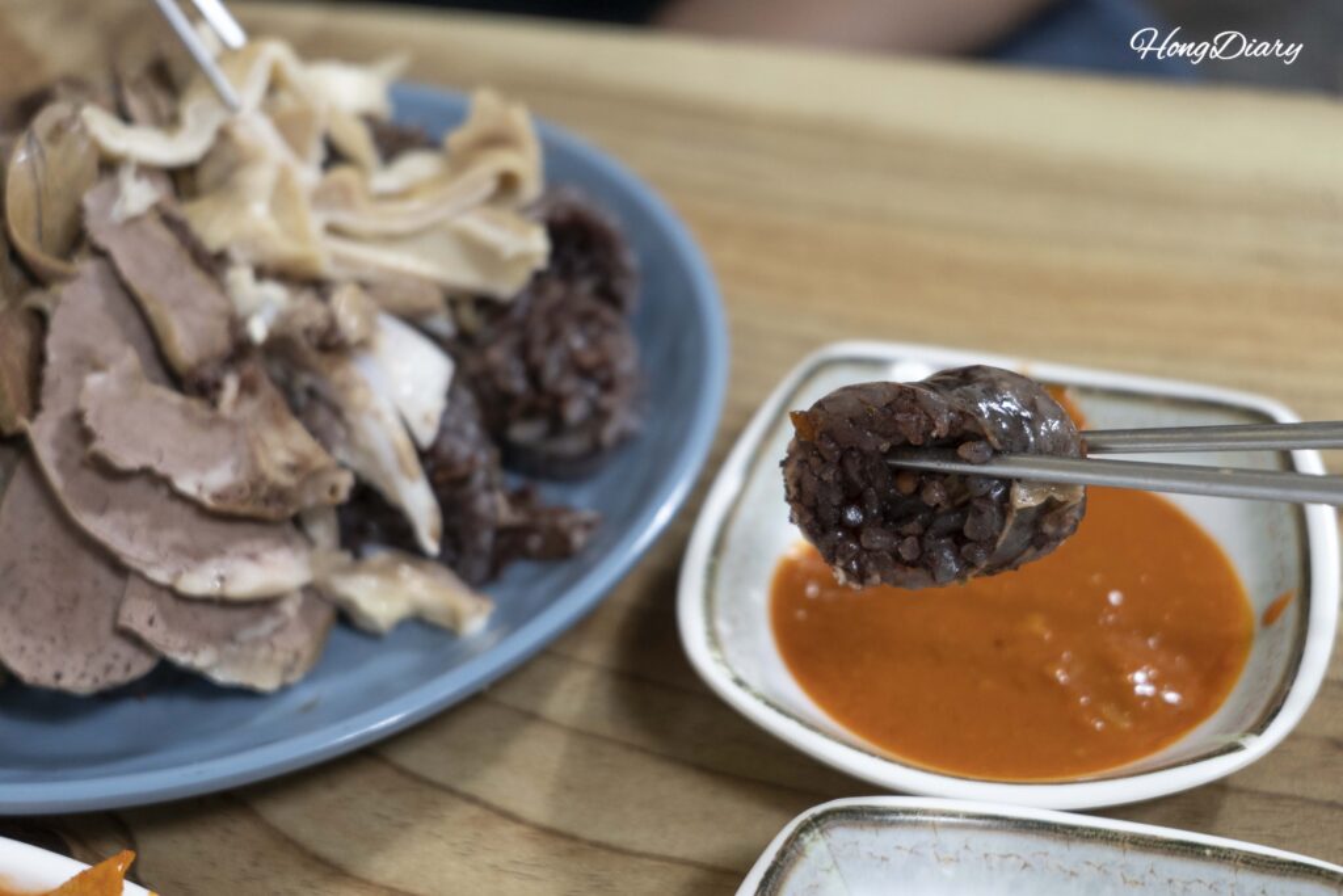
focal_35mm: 60
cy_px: 448
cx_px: 672
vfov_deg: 22.6
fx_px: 2238
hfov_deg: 33.4
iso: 1600
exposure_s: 1/60
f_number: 5.6
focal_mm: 60
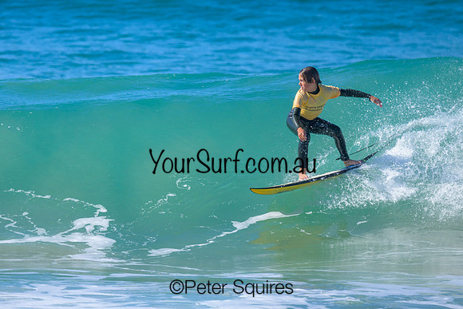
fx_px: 14129
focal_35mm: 1098
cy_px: 121
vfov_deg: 1.3
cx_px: 196
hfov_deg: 1.9
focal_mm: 800
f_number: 6.3
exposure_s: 1/2000
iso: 500
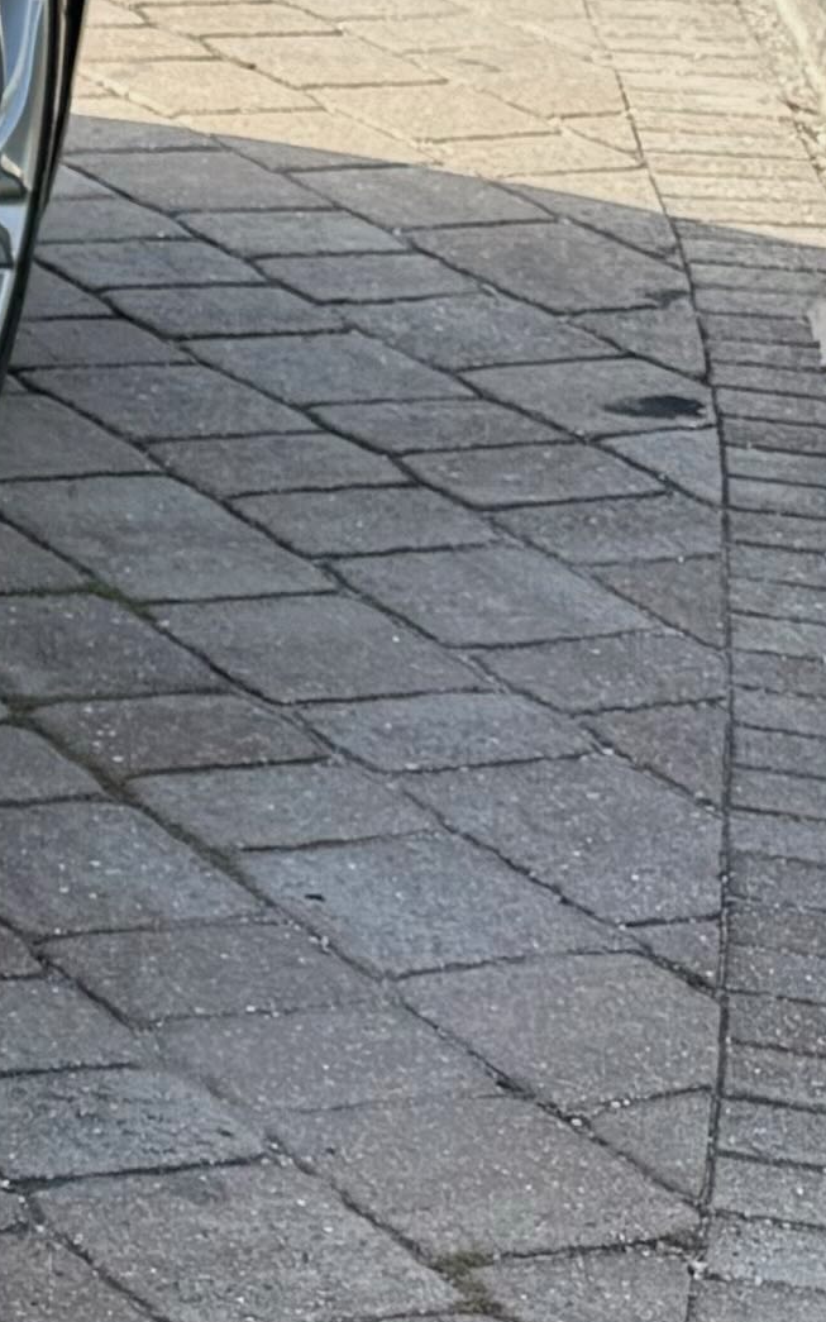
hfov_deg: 7.9
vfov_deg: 14.9
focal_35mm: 139
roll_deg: +1.7
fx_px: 5007
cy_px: 266
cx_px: -1844
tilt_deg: -17.0
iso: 80
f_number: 1.78
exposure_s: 1/1437
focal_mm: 6.76
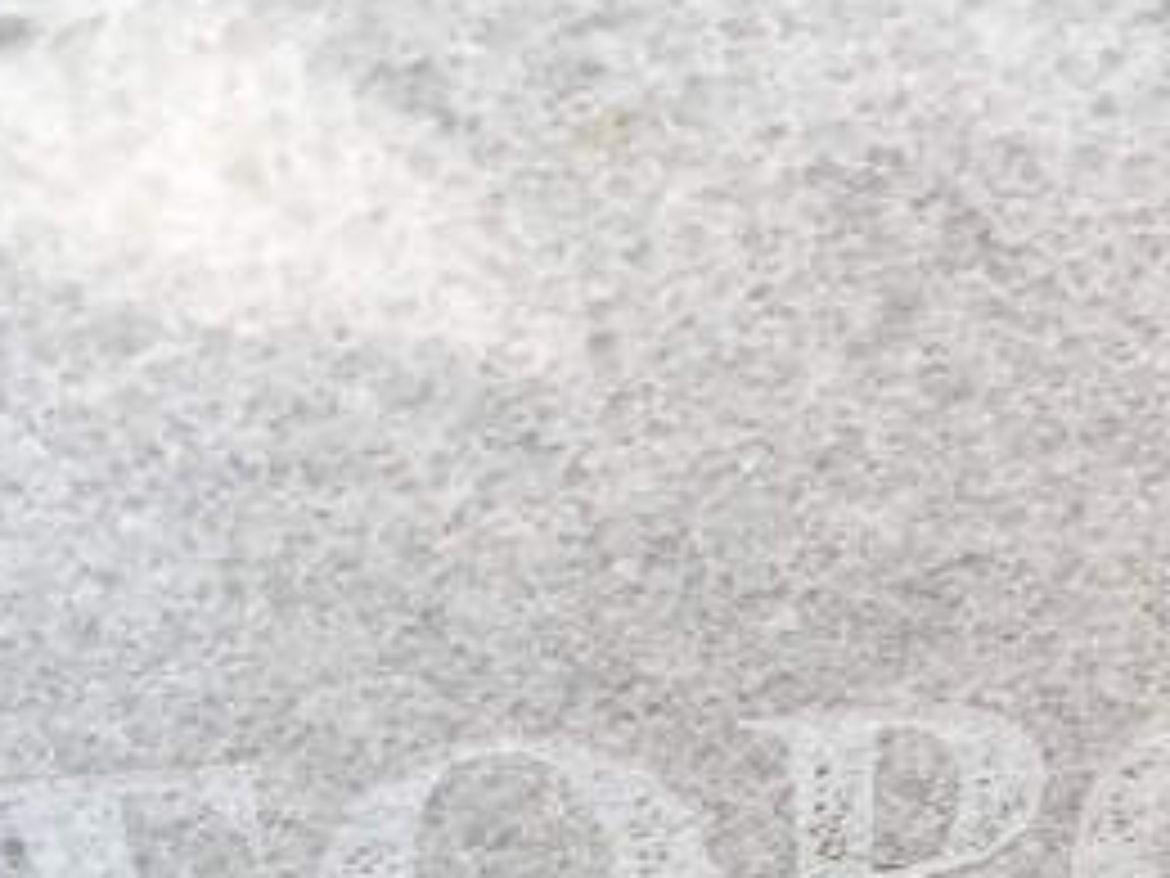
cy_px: 1225
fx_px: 2603
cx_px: 1134
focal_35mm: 77
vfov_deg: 17.6
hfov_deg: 24.3
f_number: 1.69
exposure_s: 1/100
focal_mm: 4.76
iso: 160
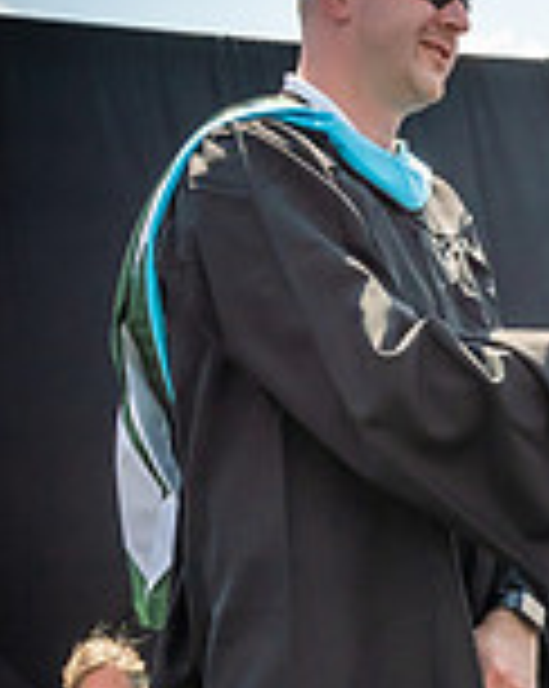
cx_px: 696
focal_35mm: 136
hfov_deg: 11.1
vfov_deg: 14.0
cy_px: 677
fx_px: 2768
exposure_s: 1/800
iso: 200
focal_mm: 20
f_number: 7.1
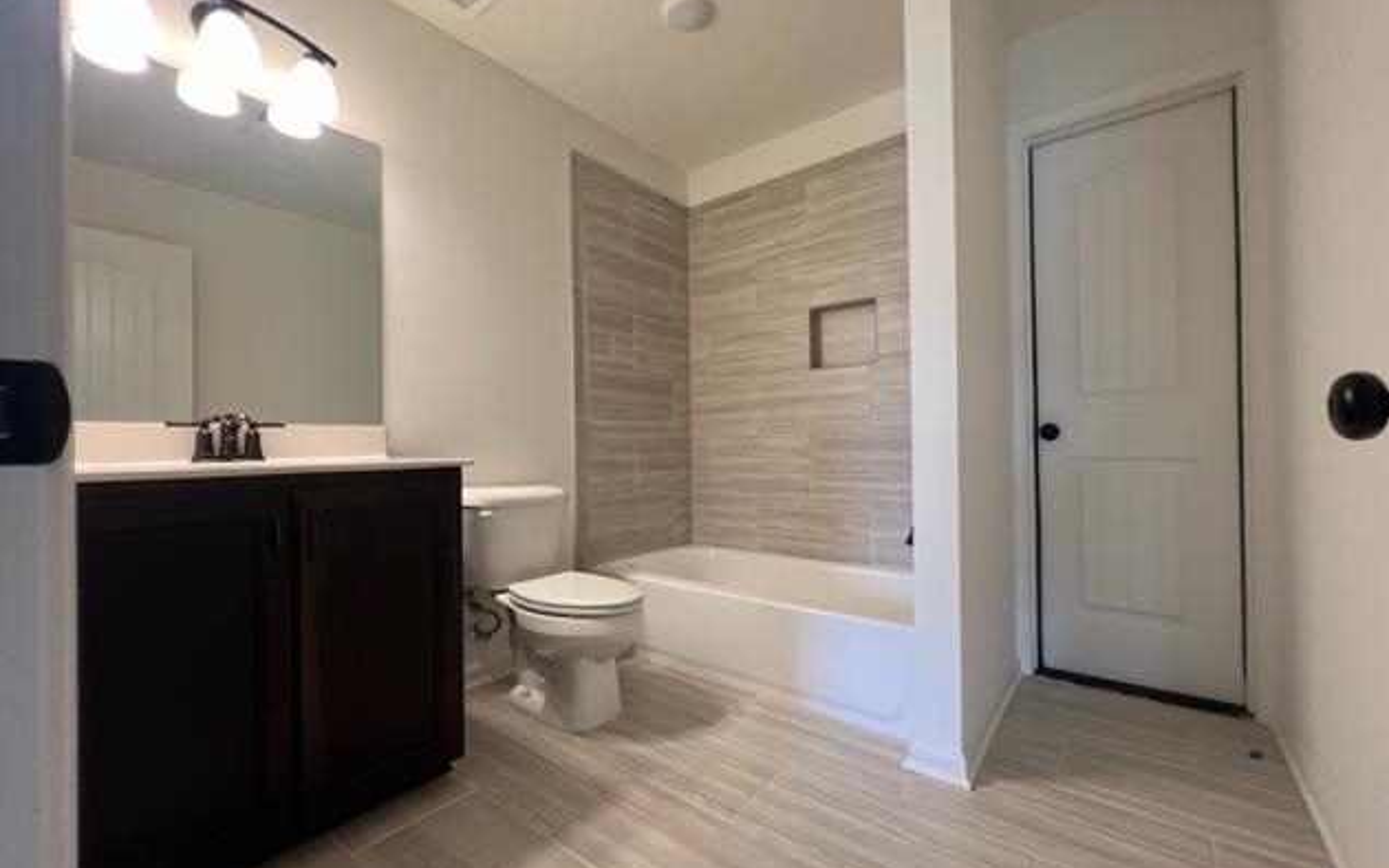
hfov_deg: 105.3
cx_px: 703
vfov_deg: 78.7
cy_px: 438
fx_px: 530
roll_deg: +0.0
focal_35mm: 14
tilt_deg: +0.2
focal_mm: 1.57
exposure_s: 1/120
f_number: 1.8
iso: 200
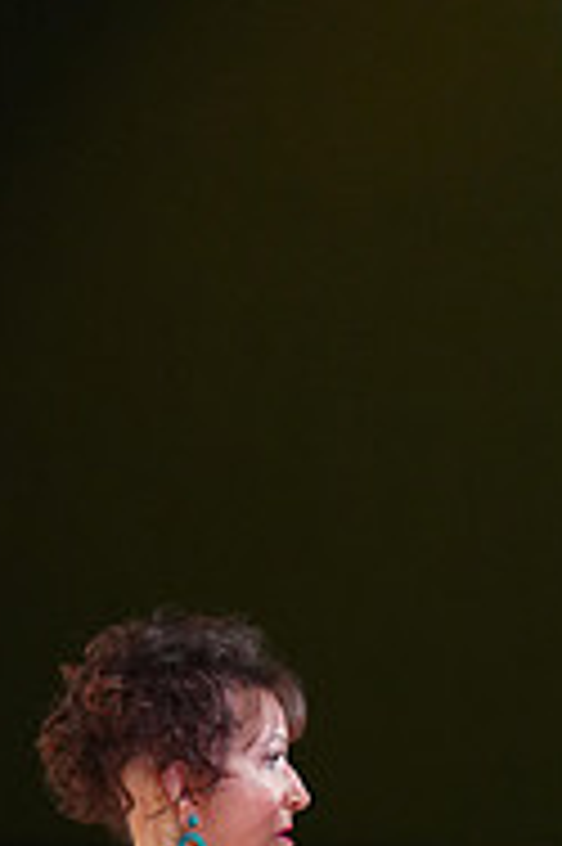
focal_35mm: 590
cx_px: 524
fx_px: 13840
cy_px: 1228
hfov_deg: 2.3
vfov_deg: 3.5
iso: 2000
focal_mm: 191
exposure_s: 1/400
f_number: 2.8
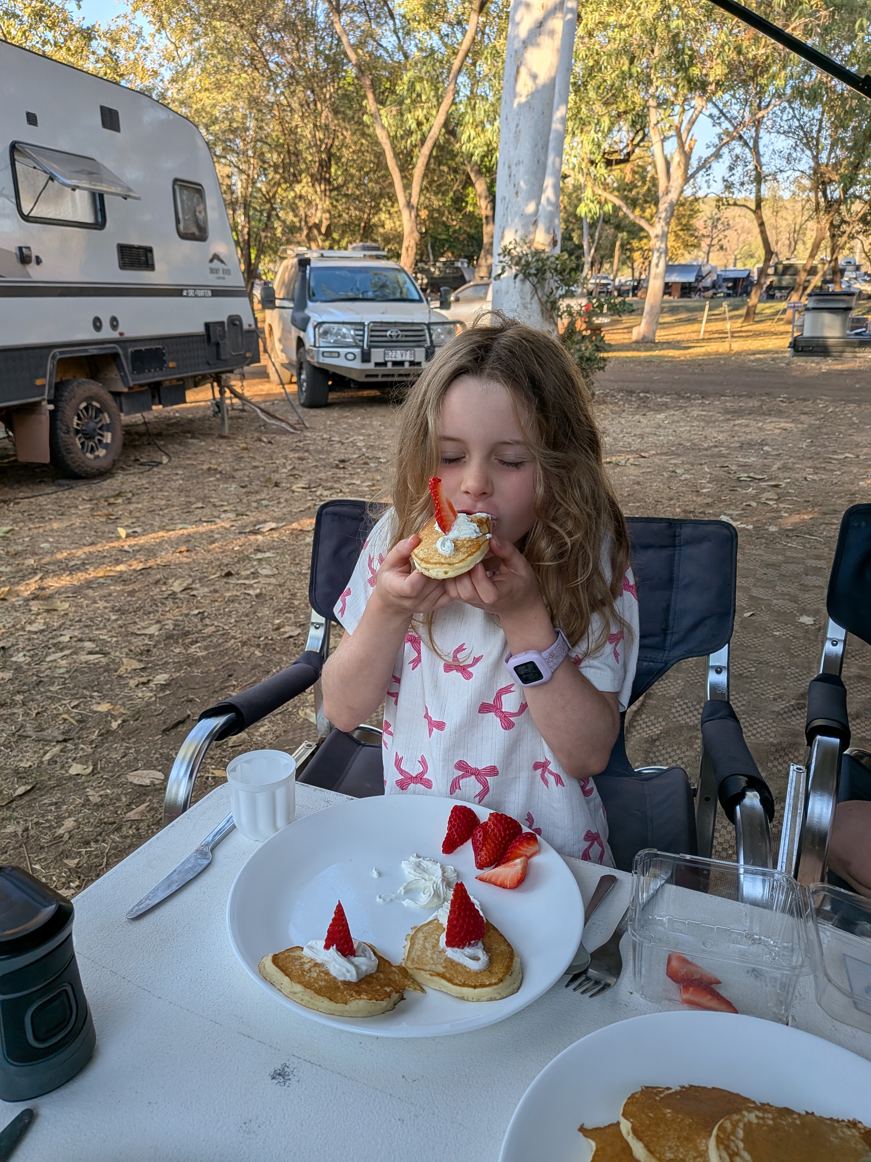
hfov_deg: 56.8
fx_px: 805
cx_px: 436
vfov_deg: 71.6
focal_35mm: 24
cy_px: 581
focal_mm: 4.53
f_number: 1.7
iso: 24
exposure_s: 1/1802
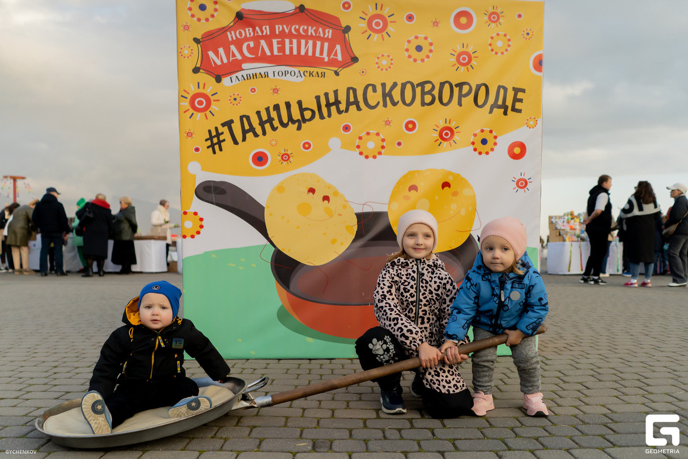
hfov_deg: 65.5
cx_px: 344
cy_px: 230
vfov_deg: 46.4
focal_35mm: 28
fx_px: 535
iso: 1250
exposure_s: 1/8000
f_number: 2.8
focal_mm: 28
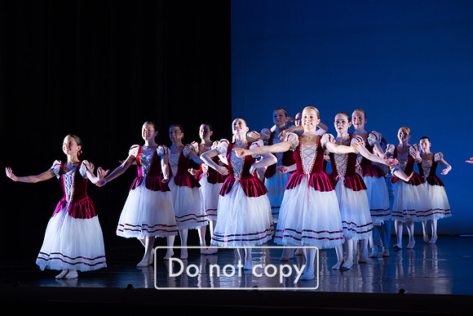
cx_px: 236
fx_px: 920
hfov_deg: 28.8
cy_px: 158
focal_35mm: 70
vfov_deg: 19.5
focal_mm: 70
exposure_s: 1/250
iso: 4000
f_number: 5.6
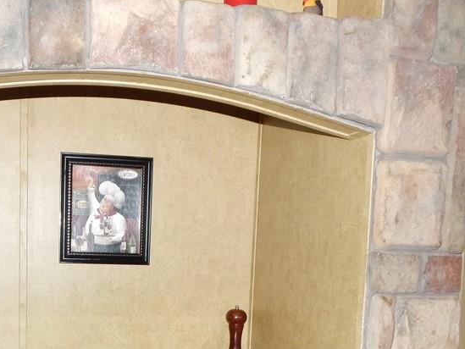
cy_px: 296
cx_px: 141
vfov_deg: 33.7
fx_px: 551
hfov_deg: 44.8
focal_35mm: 41
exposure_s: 1/30
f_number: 3
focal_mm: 4
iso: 200
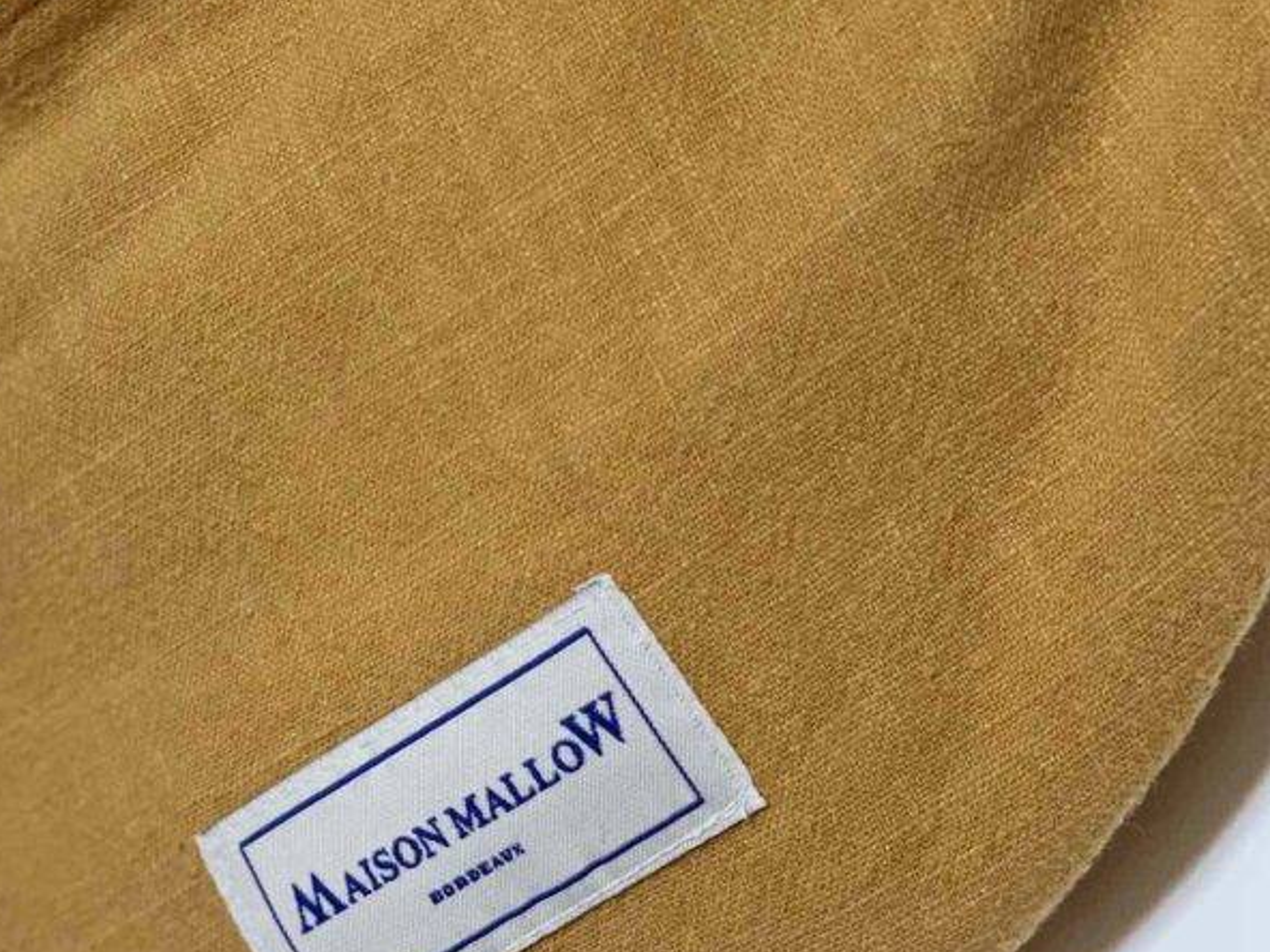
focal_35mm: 90
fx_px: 3302
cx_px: 483
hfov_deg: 21.7
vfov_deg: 16.4
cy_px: 596
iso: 250
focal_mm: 6
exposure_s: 1/68
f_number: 2
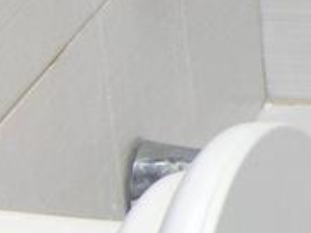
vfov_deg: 5.3
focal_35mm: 276
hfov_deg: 6.3
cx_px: 1076
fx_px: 2478
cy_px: -99
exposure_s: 1/30
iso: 100
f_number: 2.8
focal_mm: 8.9
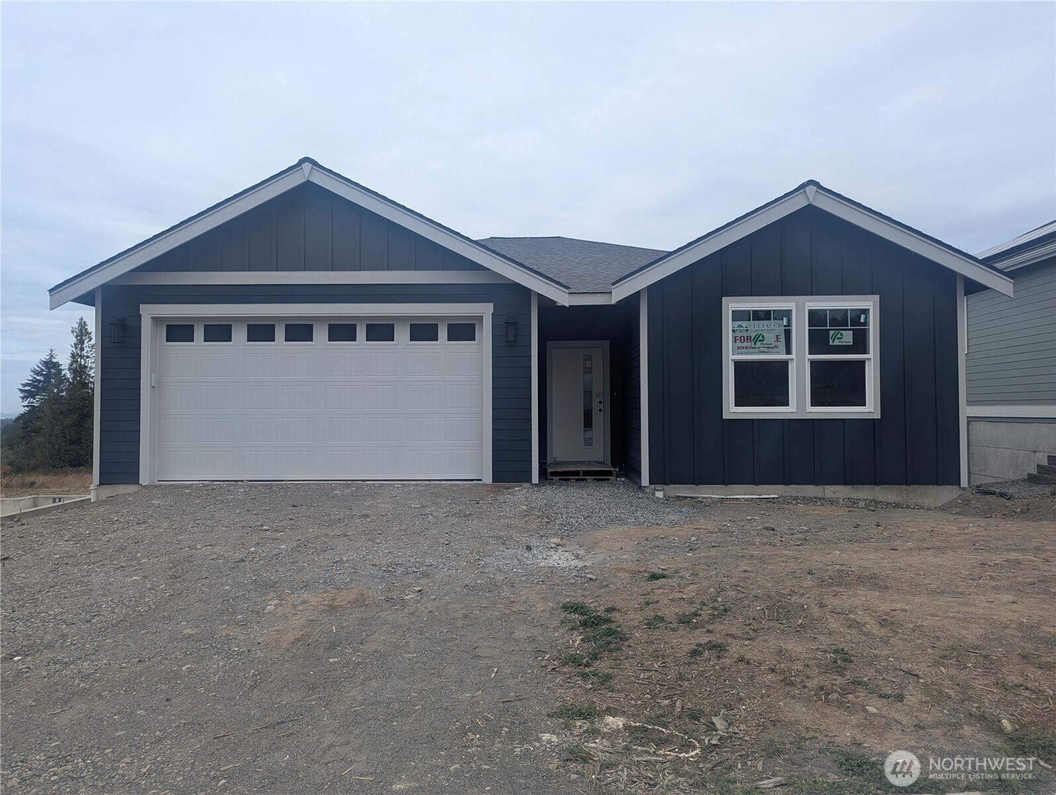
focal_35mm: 24
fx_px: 733
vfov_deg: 56.9
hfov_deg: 71.5
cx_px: 528
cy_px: 398
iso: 45
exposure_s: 1/1618
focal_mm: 6.81
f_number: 1.85
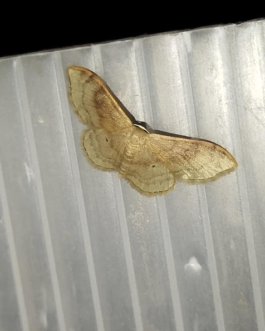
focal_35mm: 85
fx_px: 833
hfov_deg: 18.1
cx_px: 132
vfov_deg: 22.5
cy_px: 174
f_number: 1.7
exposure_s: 1/50
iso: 125
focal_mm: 5.31
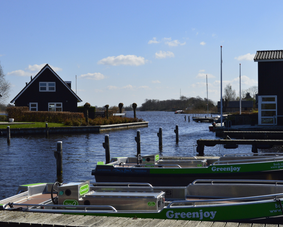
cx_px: 172
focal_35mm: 55
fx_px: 461
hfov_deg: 34.0
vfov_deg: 27.6
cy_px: 114
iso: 360
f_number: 11
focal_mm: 32
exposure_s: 1/500
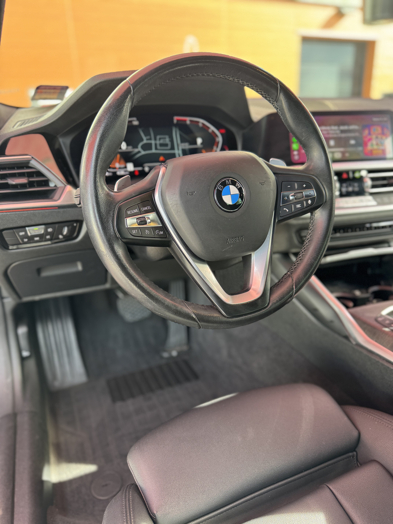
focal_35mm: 24
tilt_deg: -21.5
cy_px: 262
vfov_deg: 71.6
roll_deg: +2.2
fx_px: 363
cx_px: 196
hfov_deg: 56.8
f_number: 1.78
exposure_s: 1/121
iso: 160
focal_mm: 6.76
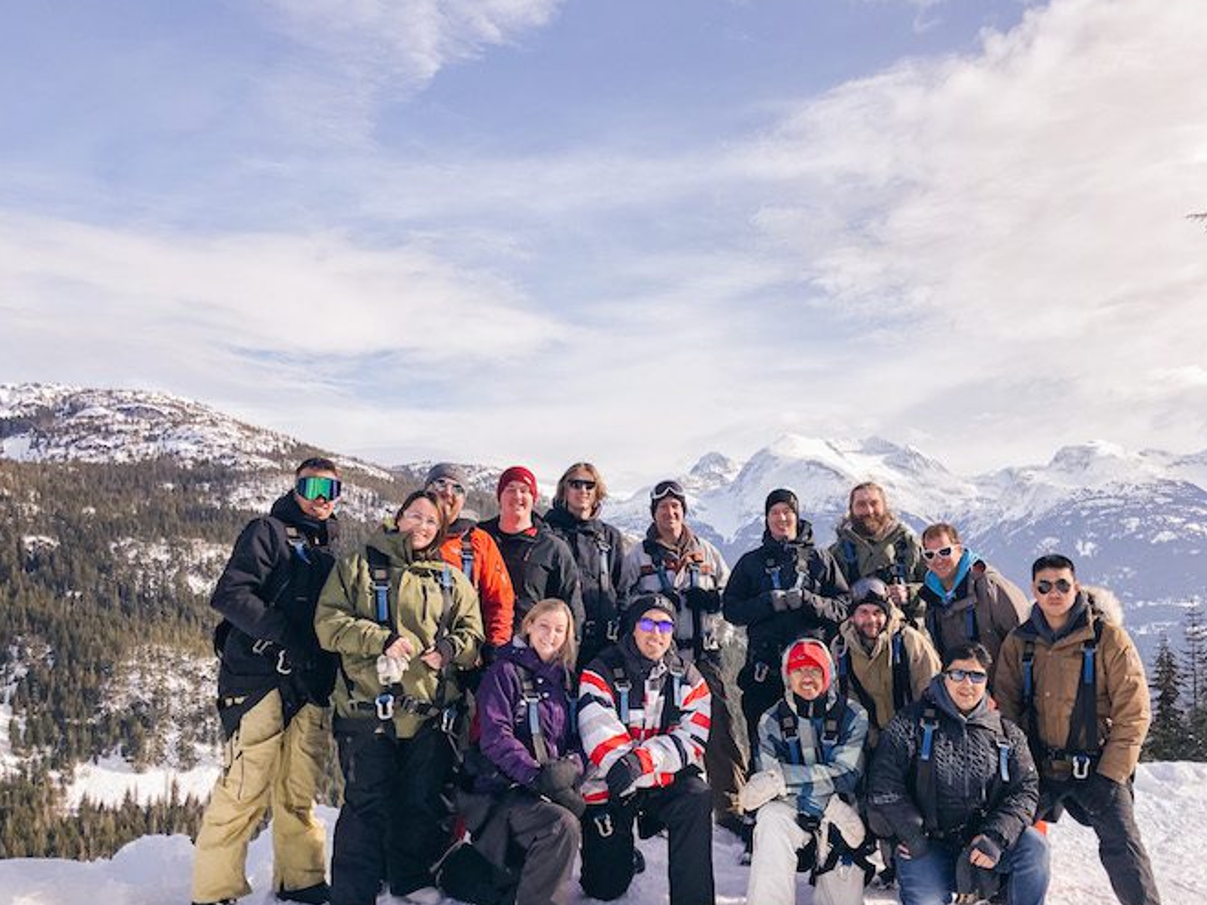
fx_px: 1185
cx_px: 670
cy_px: 535
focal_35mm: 34
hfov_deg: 53.8
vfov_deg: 41.6
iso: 20
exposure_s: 1/1700
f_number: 1.8
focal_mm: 4
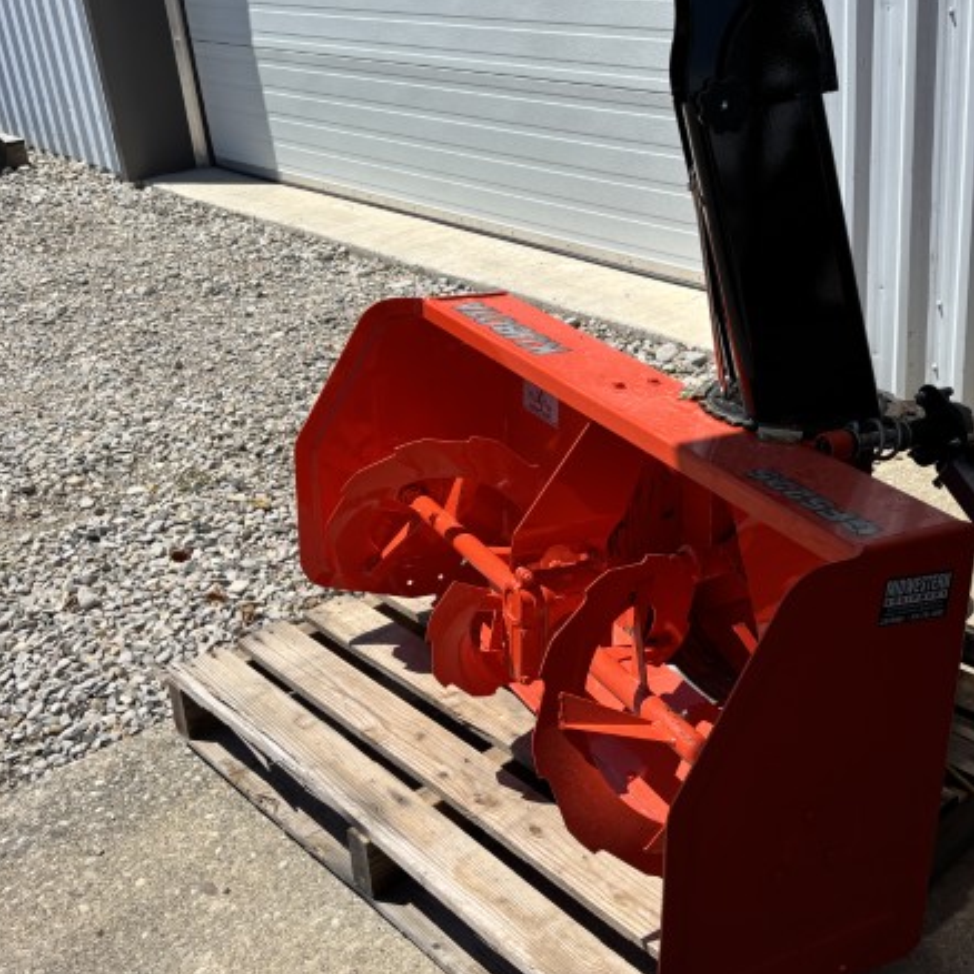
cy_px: 476
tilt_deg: -24.7
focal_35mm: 42
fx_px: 1337
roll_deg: +2.8
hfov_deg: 39.5
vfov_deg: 40.0
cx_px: 656
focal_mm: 5.96
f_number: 1.6
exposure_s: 1/4255
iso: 50
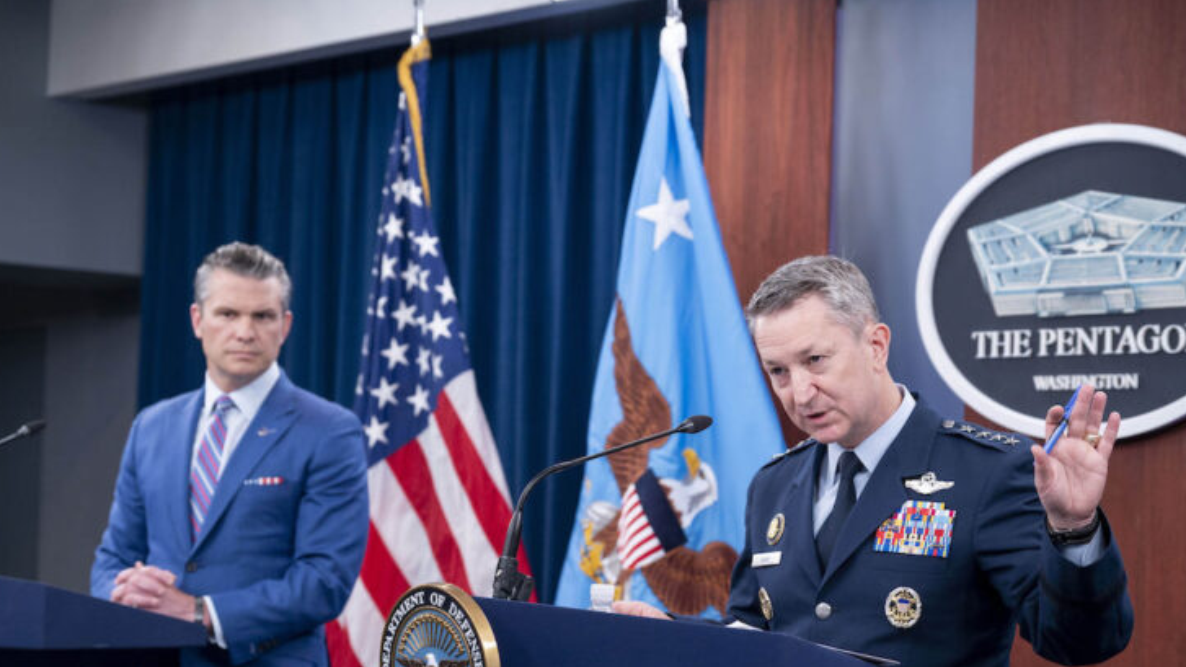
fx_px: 2610
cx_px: 576
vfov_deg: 14.6
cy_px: 413
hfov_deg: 25.6
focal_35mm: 83
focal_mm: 75
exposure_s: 1/500
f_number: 4.5
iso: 1250
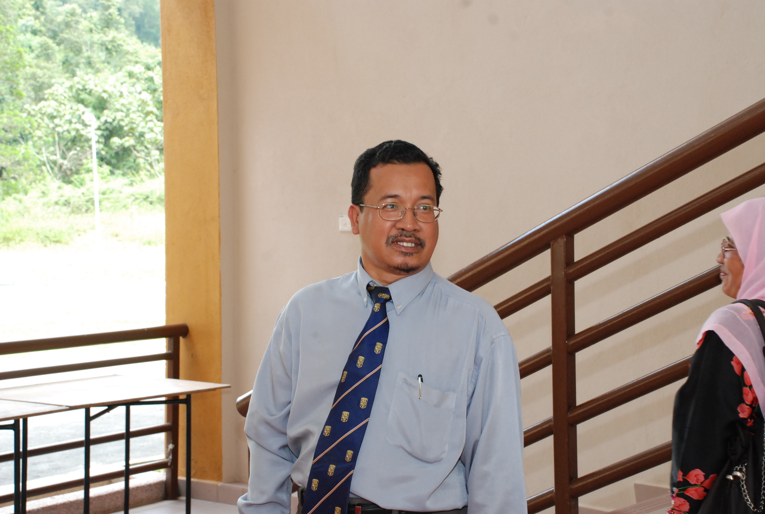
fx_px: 1278
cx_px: 382
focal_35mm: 60
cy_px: 257
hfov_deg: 33.3
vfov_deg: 22.7
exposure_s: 1/100
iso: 800
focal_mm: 40
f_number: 8
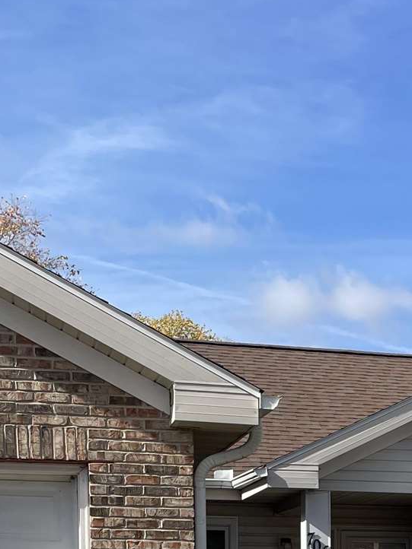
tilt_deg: +0.6
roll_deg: +0.3
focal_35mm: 83
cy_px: 661
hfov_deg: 17.2
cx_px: 449
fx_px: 1318
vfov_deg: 21.8
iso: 32
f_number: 1.6
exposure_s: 1/2817
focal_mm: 4.2
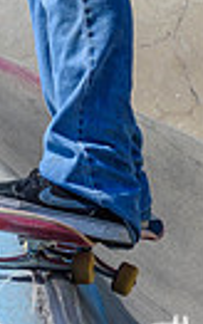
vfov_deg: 3.3
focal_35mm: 629
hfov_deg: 2.1
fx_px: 5562
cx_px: 151
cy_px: -87
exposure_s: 1/1000
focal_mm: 80
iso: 200
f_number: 8
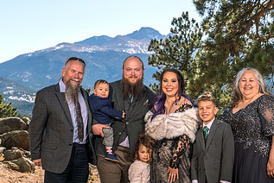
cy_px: 147
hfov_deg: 31.3
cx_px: 167
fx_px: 488
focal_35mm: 64
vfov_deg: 21.0
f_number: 5
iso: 250
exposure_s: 1/2000
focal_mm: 35
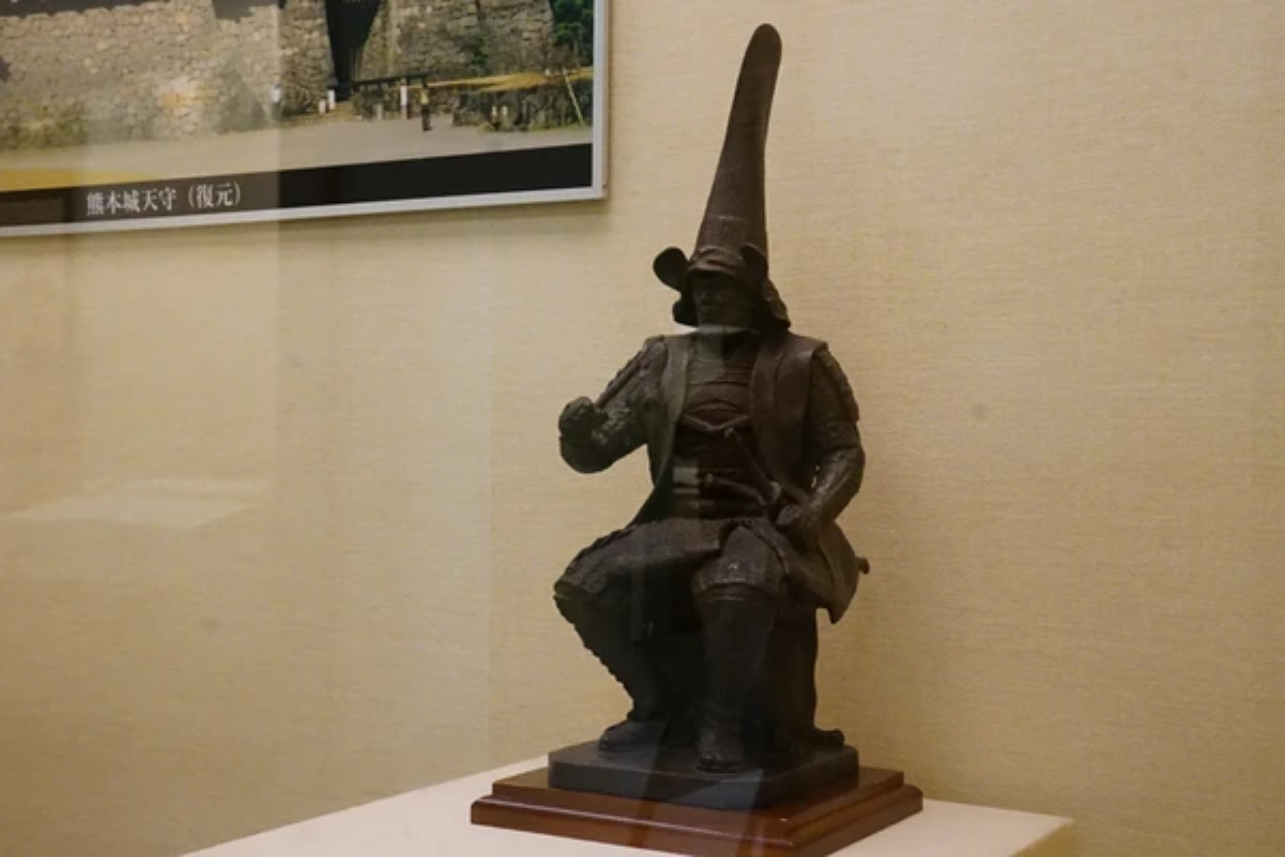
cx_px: 642
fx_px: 1713
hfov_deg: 41.1
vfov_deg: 28.1
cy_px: 428
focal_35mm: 48
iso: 6400
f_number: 10
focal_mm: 32
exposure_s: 1/15
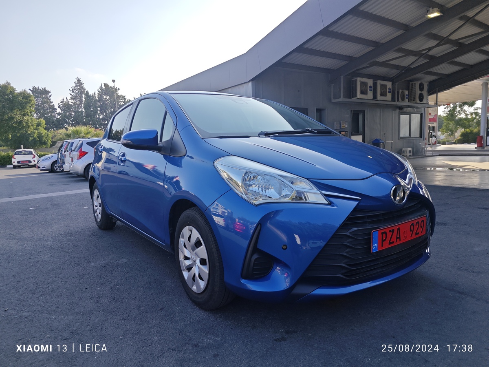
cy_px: 184
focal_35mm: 23
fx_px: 325
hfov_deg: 73.9
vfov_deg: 58.9
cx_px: 244
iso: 50
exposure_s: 1/1648
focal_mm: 5.43
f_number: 1.8
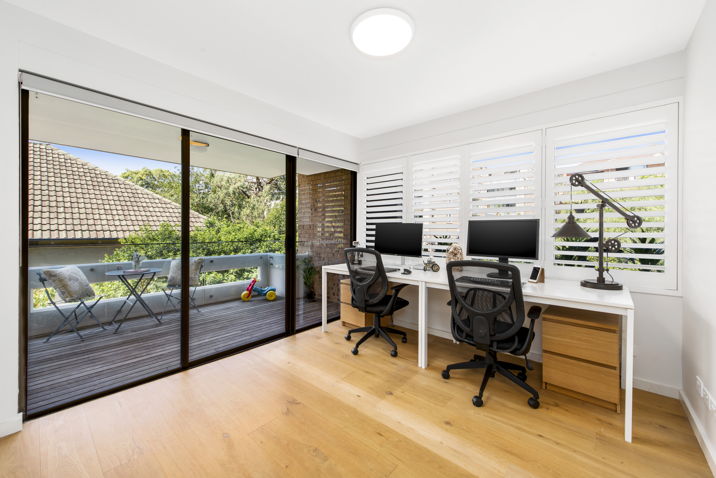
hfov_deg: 104.2
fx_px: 279
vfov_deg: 81.2
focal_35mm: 14
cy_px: 239
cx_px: 358
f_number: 8
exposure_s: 1/250
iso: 320
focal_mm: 14
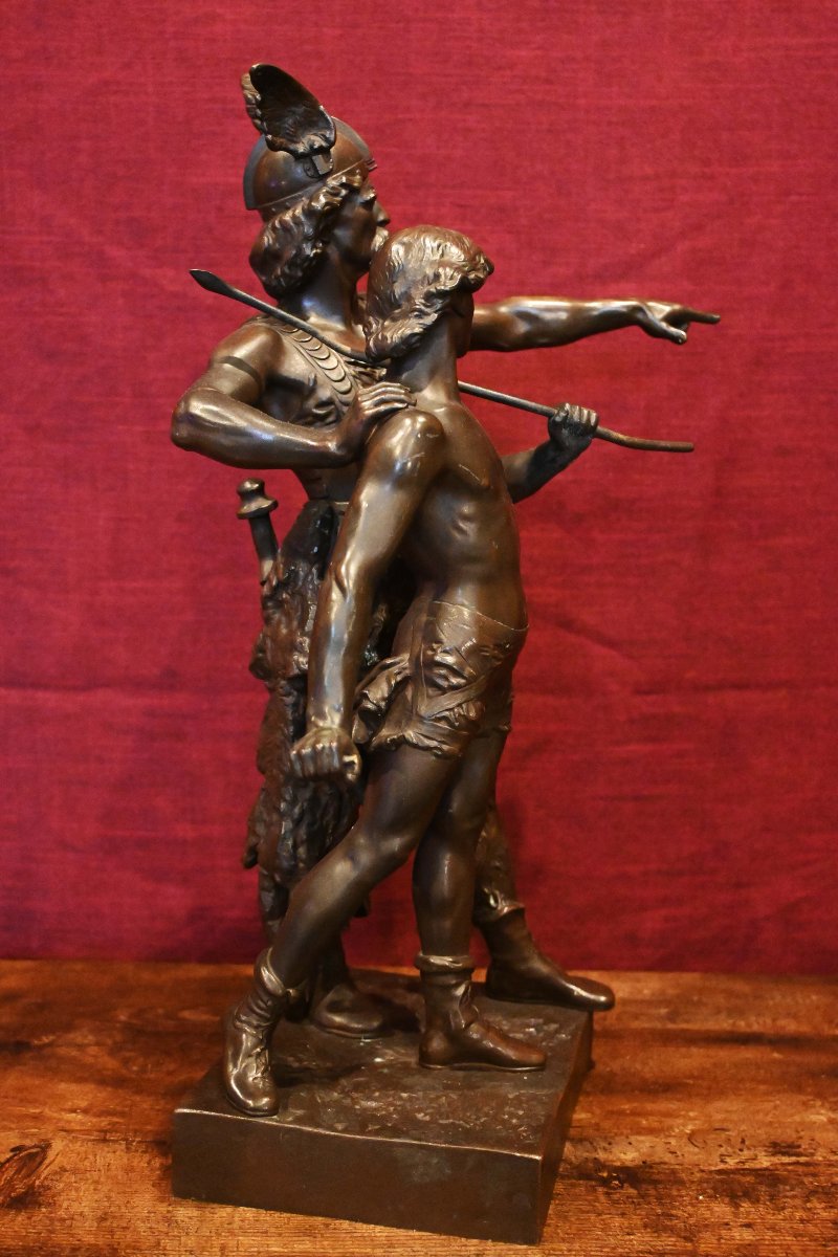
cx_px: 419
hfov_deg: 32.4
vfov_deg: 47.2
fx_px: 1440
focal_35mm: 41
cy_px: 628
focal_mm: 27.5
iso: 9000
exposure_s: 1/60
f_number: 4.5
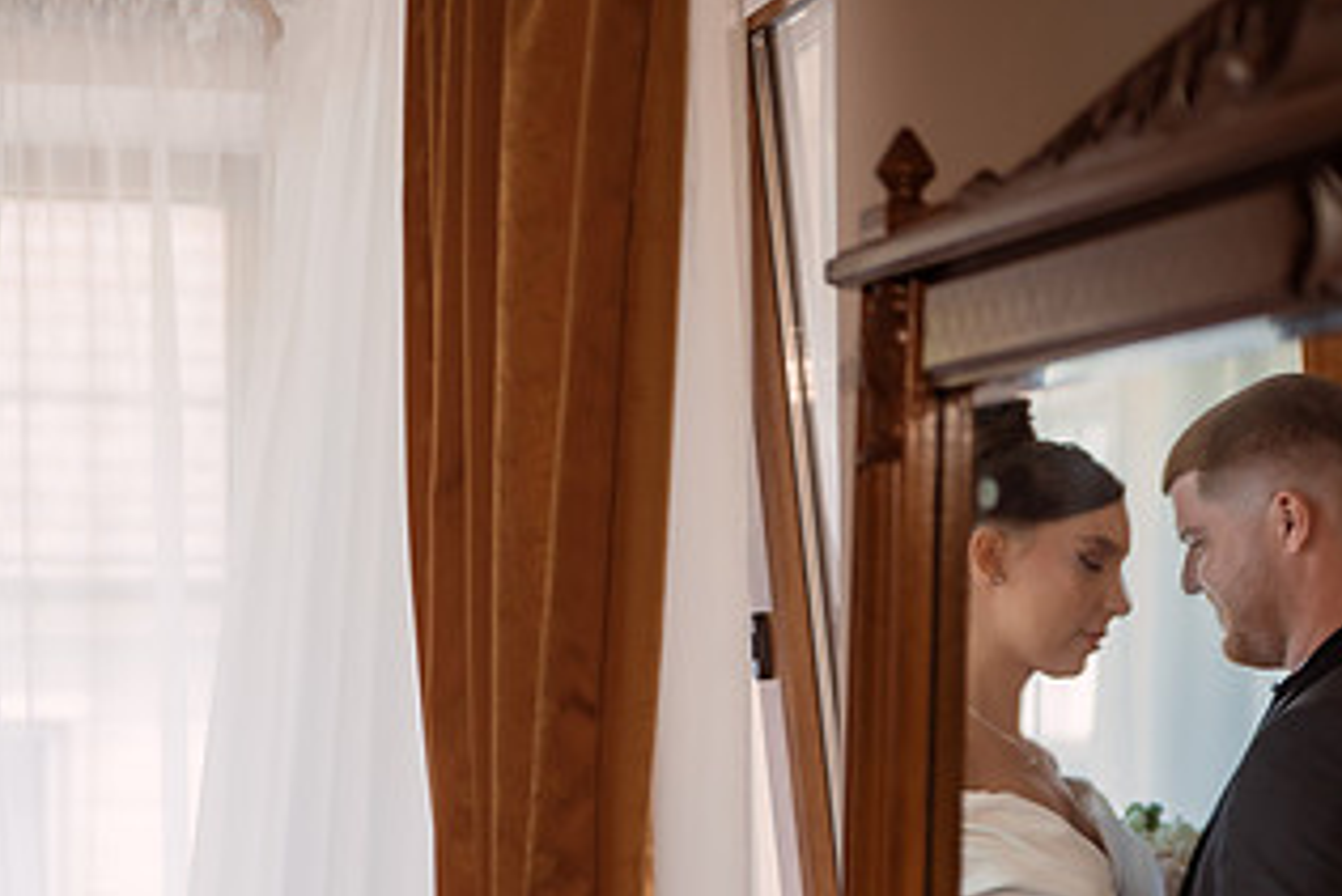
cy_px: 737
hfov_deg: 22.9
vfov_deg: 15.4
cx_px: 331
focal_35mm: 88
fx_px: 3282
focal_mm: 48
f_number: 2.8
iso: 800
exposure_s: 1/320
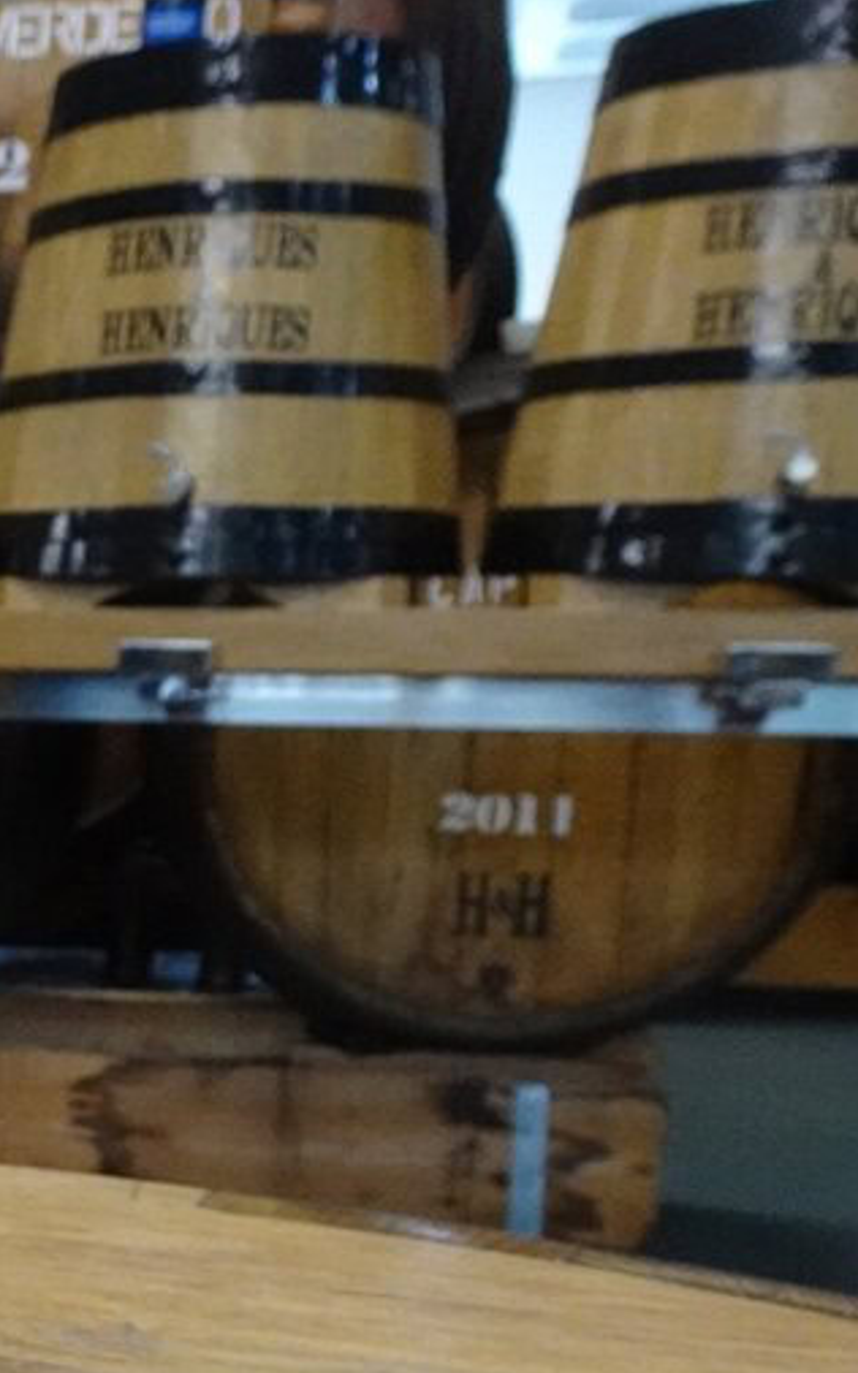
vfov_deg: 31.6
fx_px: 2321
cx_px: -548
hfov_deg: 17.9
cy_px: 1205
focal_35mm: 62
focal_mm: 4.2
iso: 500
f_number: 3.5
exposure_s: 1/30
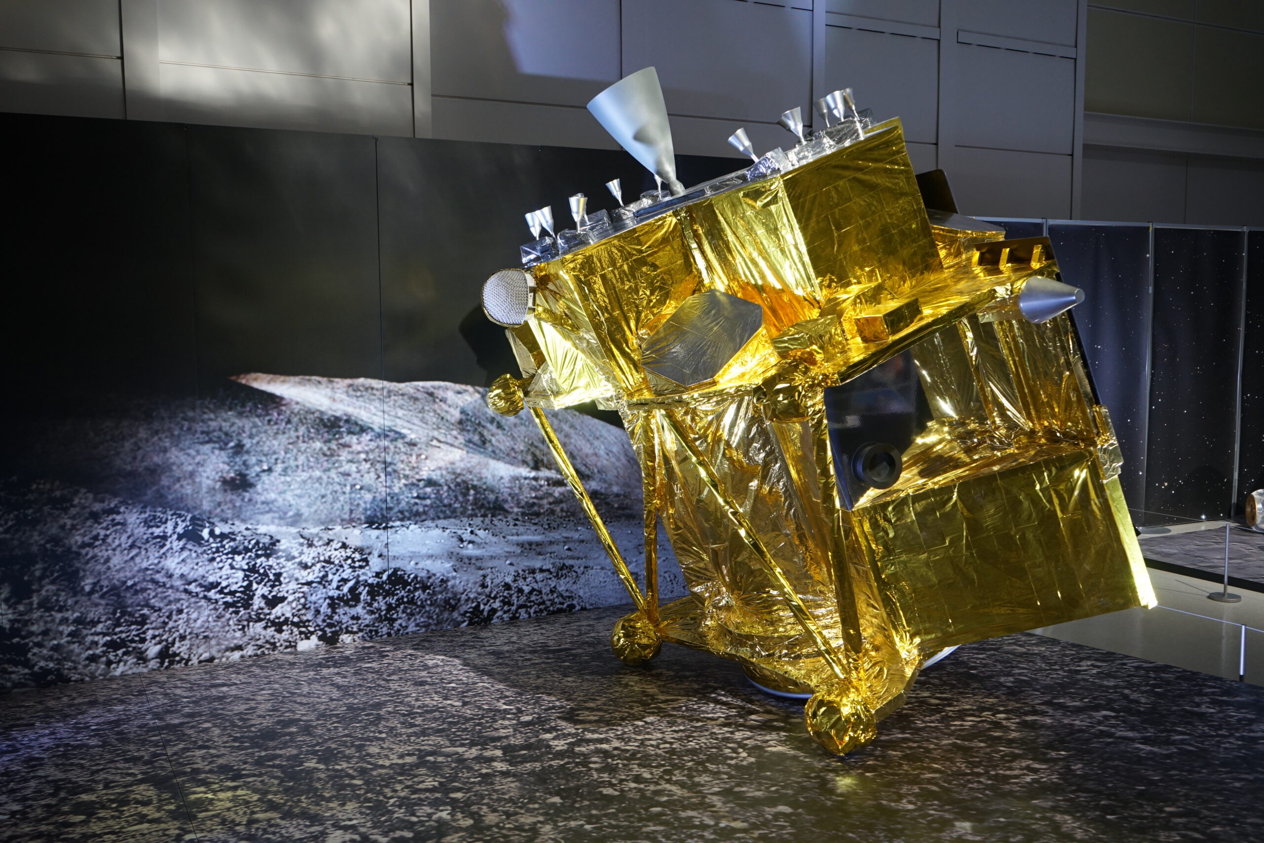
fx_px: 1088
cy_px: 422
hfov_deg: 60.3
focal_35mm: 31
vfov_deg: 42.3
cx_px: 632
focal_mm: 31
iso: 1000
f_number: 7.1
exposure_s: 1/30
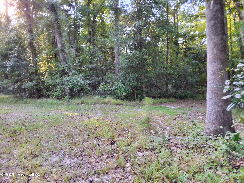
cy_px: 92
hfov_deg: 63.4
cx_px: 122
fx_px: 197
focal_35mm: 28
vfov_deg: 49.7
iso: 80
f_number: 1.9
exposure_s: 1/40
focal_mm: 2.91
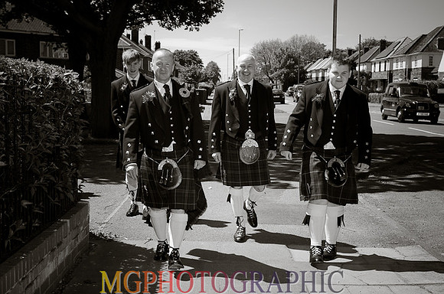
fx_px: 646
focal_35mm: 52
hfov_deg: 37.9
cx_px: 222
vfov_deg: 25.6
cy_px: 147
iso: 200
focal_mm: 35
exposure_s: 1/320
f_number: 8
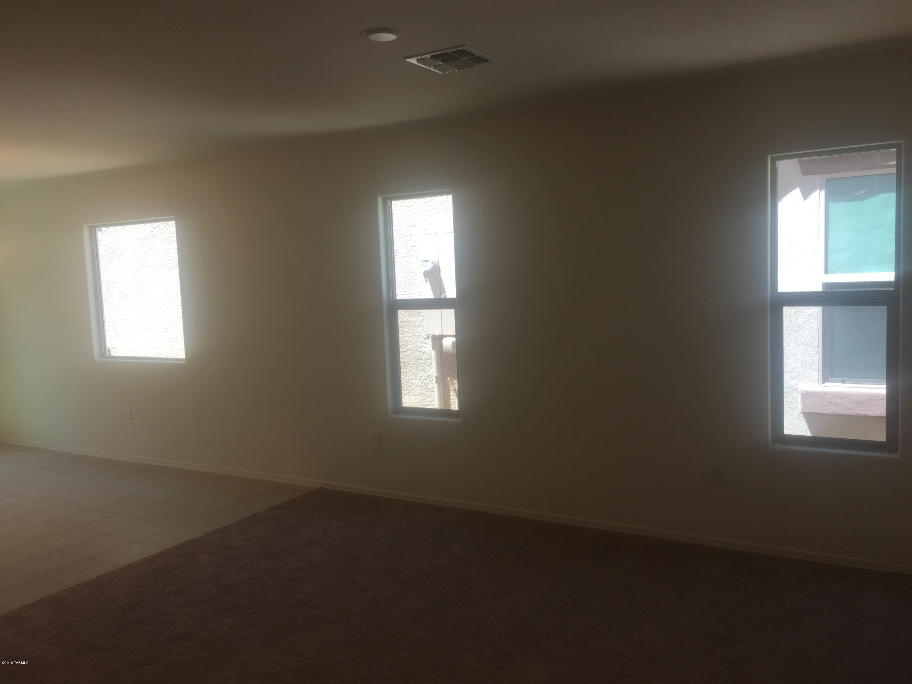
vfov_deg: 48.2
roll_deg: +2.6
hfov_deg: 61.7
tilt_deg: -4.9
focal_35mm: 29
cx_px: 456
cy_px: 342
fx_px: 764
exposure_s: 1/120
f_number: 2.2
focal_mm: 4.15
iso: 25
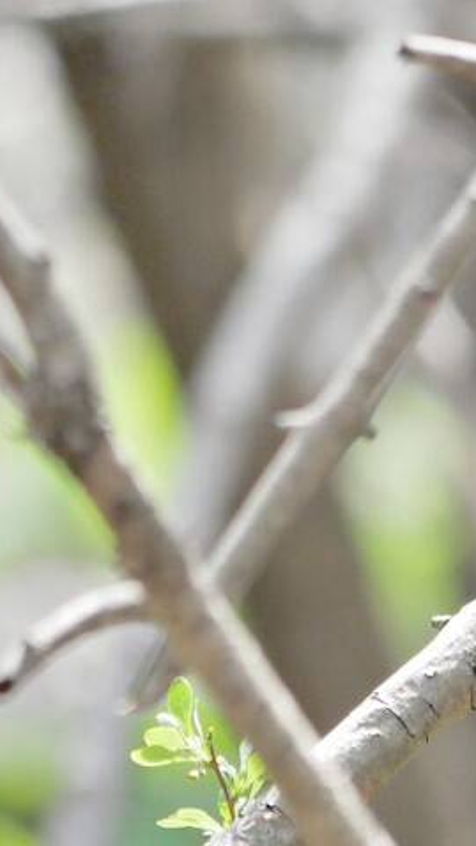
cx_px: 494
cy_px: 422
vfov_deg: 2.5
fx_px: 19627
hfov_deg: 1.4
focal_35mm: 875
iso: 2000
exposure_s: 1/800
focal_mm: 300
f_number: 5.6
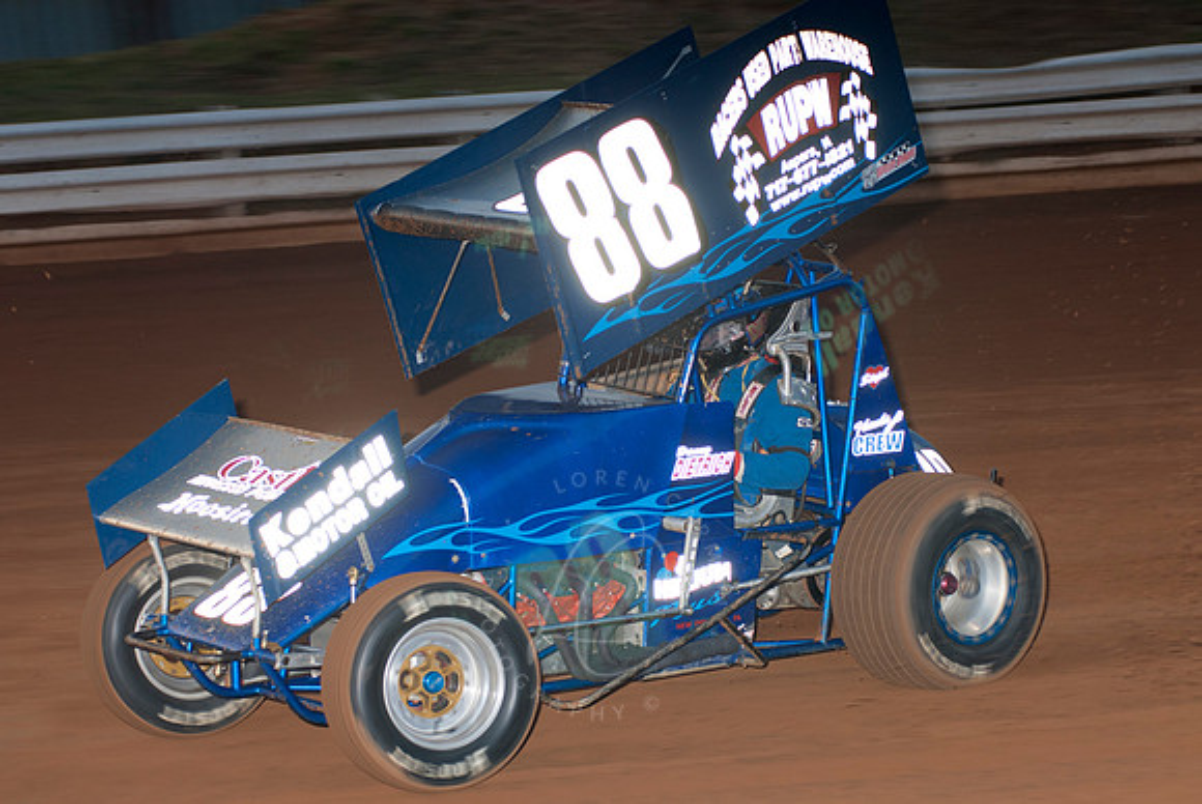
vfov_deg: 11.4
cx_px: 601
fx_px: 4011
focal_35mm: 120
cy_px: 402
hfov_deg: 17.0
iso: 200
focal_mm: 80
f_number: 4
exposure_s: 1/400
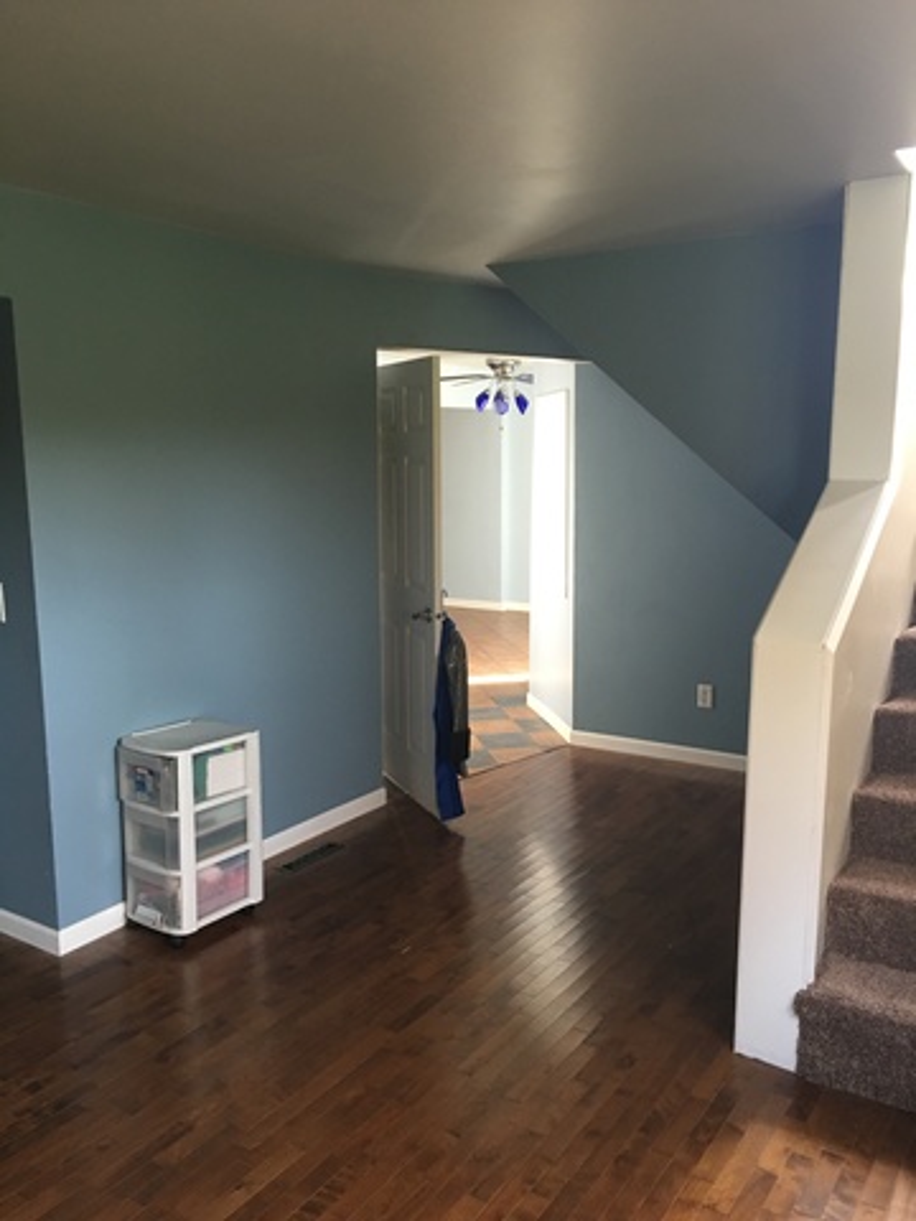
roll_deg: +0.2
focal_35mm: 29
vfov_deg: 61.7
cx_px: 458
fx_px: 1023
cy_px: 610
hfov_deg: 48.2
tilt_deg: -8.2
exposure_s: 1/15
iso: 50
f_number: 2.2
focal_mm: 4.15
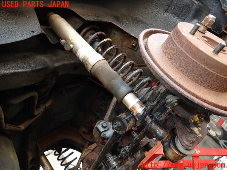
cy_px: 85
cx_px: 114
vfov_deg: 54.9
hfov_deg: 69.4
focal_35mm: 25
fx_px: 164
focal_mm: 4.5
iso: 125
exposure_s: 1/60
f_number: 2
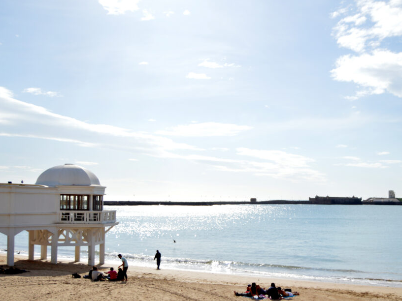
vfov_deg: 30.9
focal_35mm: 47
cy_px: 150
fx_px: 546
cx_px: 251
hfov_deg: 40.2
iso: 200
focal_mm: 26
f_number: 4
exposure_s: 1/2500
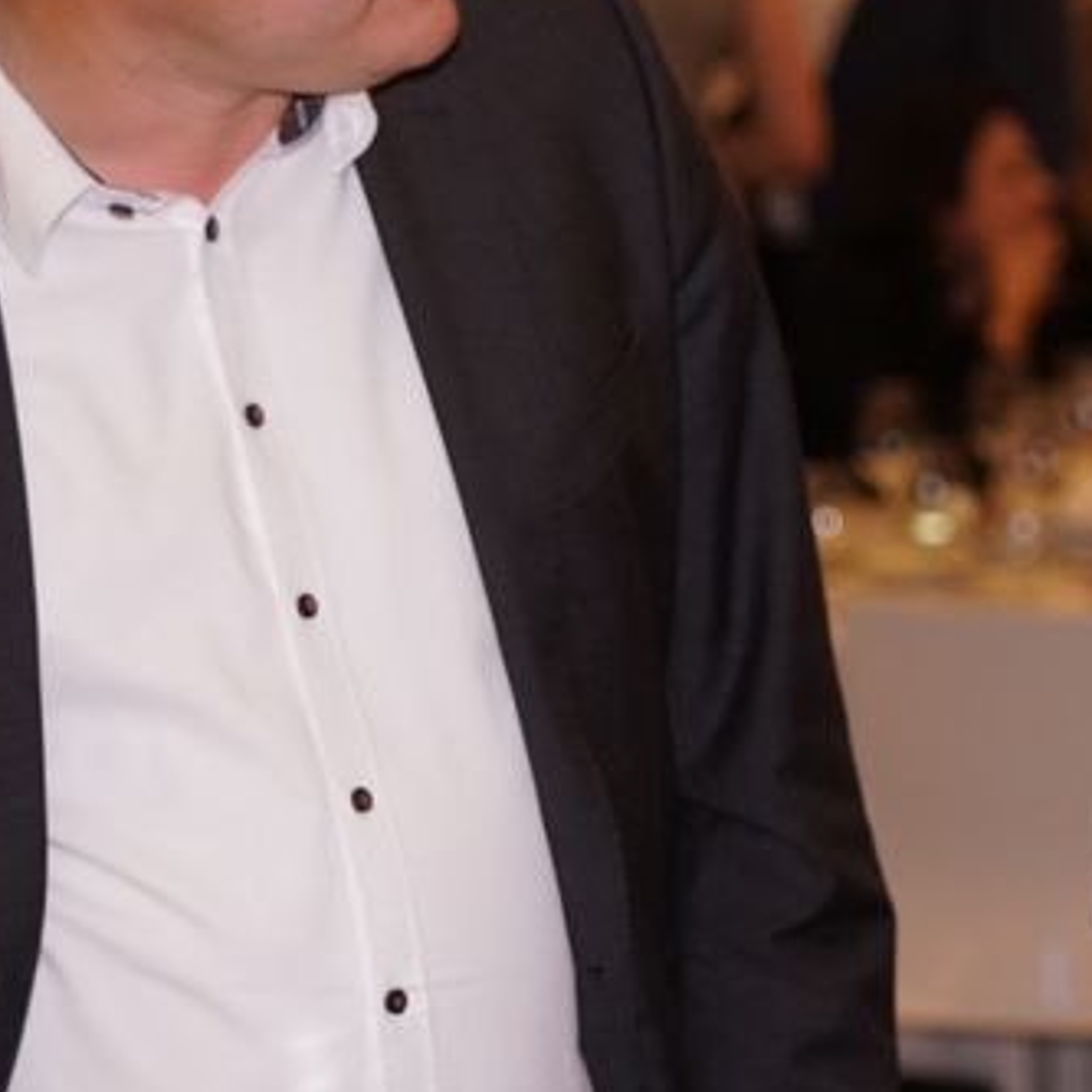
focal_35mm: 233
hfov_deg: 7.5
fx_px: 8316
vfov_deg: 7.5
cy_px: 377
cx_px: 876
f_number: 4
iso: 2500
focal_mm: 76
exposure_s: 1/40
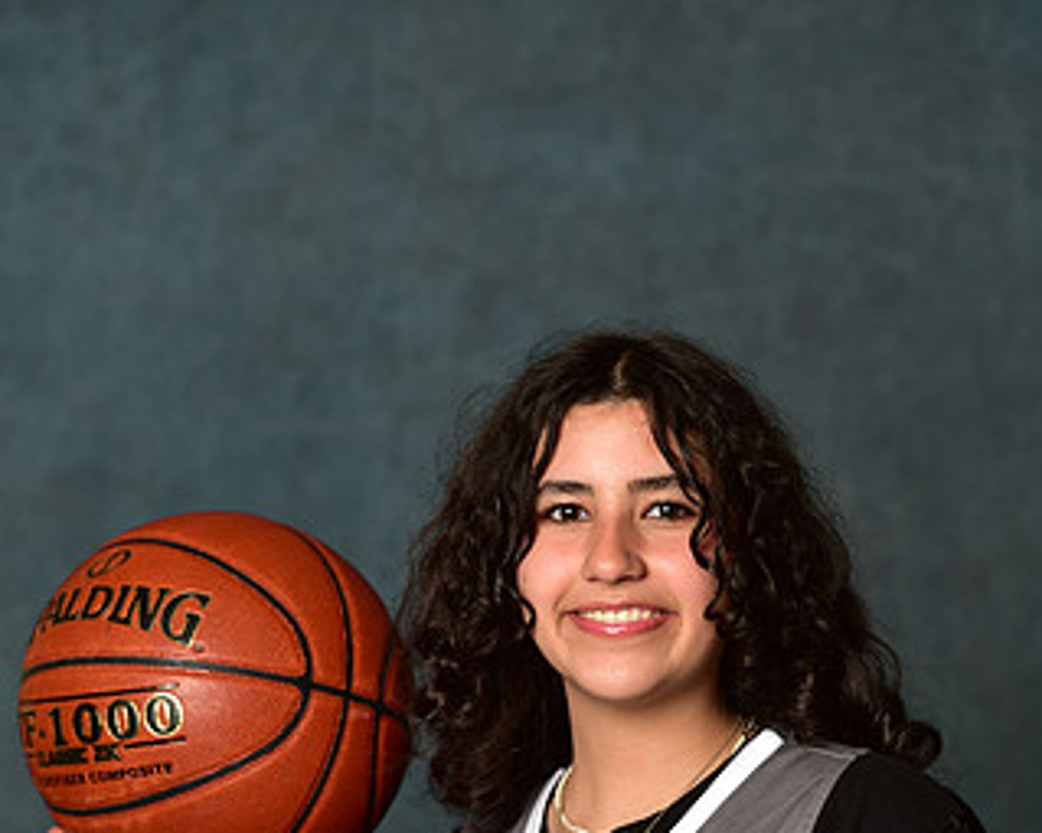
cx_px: 609
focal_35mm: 299
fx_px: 9218
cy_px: 941
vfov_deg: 5.2
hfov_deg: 6.5
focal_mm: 175
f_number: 4.5
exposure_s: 1/200
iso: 200
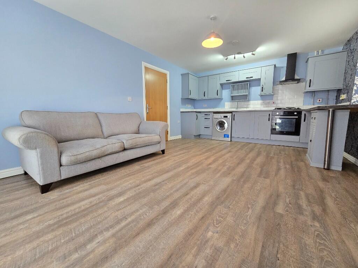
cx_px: 179
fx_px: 134
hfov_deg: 106.2
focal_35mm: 13
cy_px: 134
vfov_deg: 89.9
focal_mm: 2.2
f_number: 2.2
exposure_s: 1/50
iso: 400
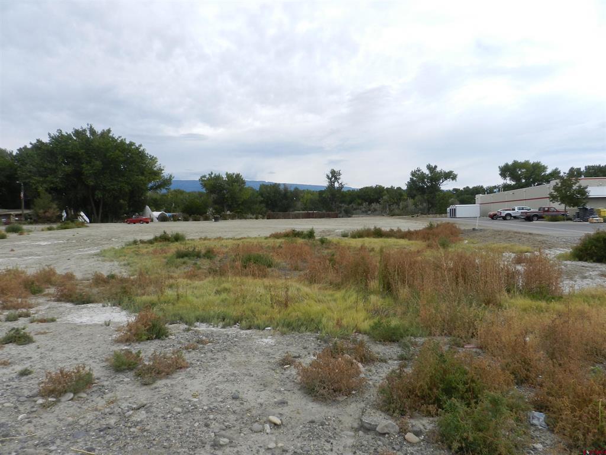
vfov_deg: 58.9
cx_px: 303
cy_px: 228
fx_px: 403
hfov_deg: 73.9
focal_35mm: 23
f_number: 4
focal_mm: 4
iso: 160
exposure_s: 1/800
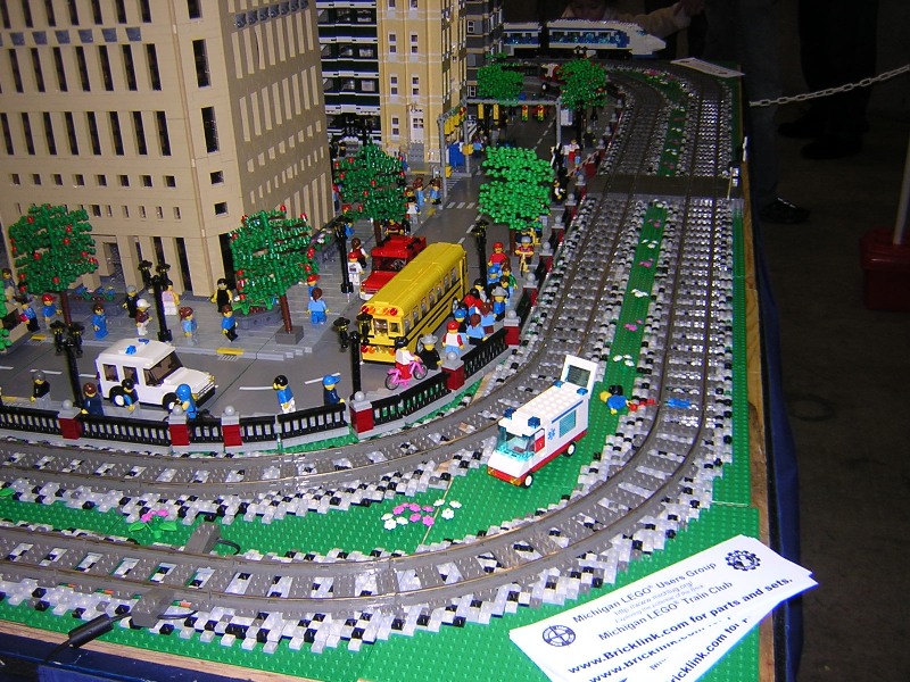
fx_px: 946
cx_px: 455
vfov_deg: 39.7
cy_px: 341
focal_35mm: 36
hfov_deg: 51.4
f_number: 2.6
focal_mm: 4.7
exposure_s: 1/60.1
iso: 100
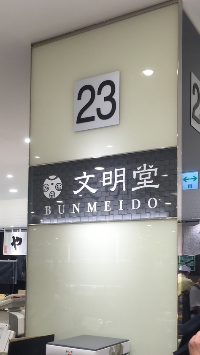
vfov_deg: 44.8
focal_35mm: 45
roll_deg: -1.0
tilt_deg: +4.5
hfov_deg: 26.5
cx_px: 97
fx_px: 424
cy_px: 237
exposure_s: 1/60
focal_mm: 4.15
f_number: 2.2
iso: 32
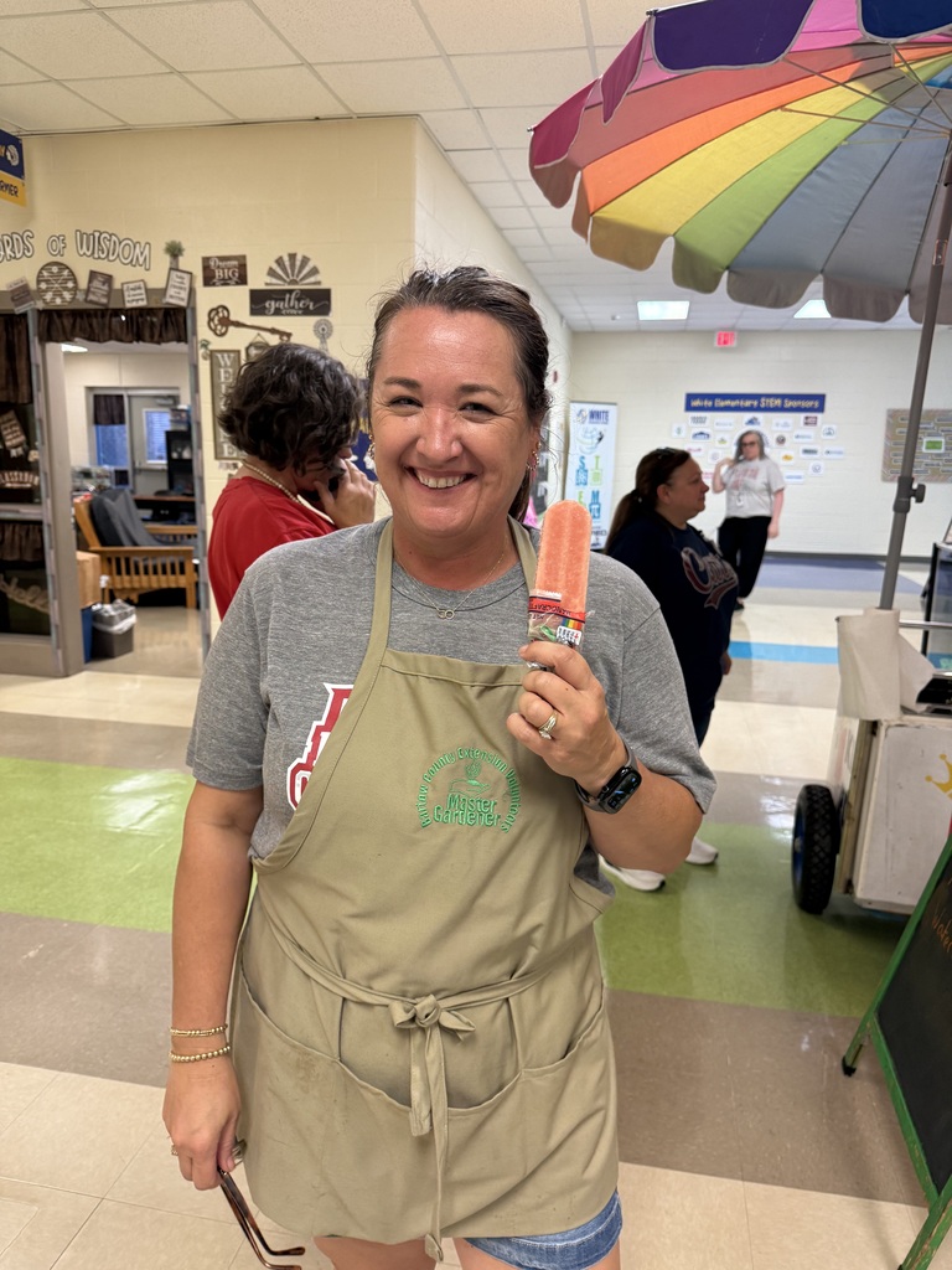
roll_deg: -0.7
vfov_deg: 71.6
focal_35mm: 24
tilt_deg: -10.4
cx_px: 476
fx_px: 880
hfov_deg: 56.8
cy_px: 635
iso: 200
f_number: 1.78
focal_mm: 6.76
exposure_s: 1/60
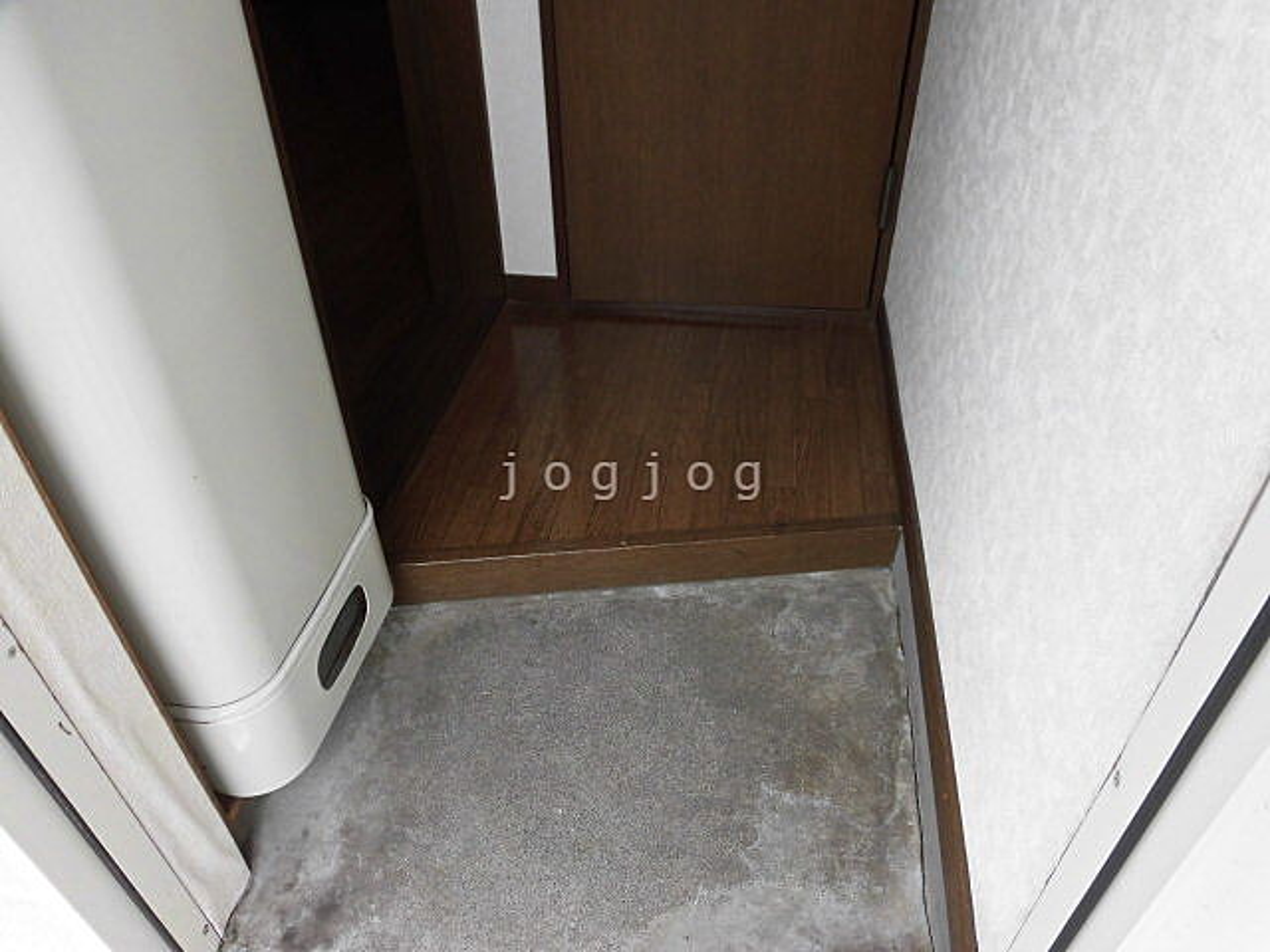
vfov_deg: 56.8
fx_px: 881
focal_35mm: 24
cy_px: 476
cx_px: 635
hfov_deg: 71.6
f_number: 3.1
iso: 125
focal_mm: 4.3
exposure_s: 1/80
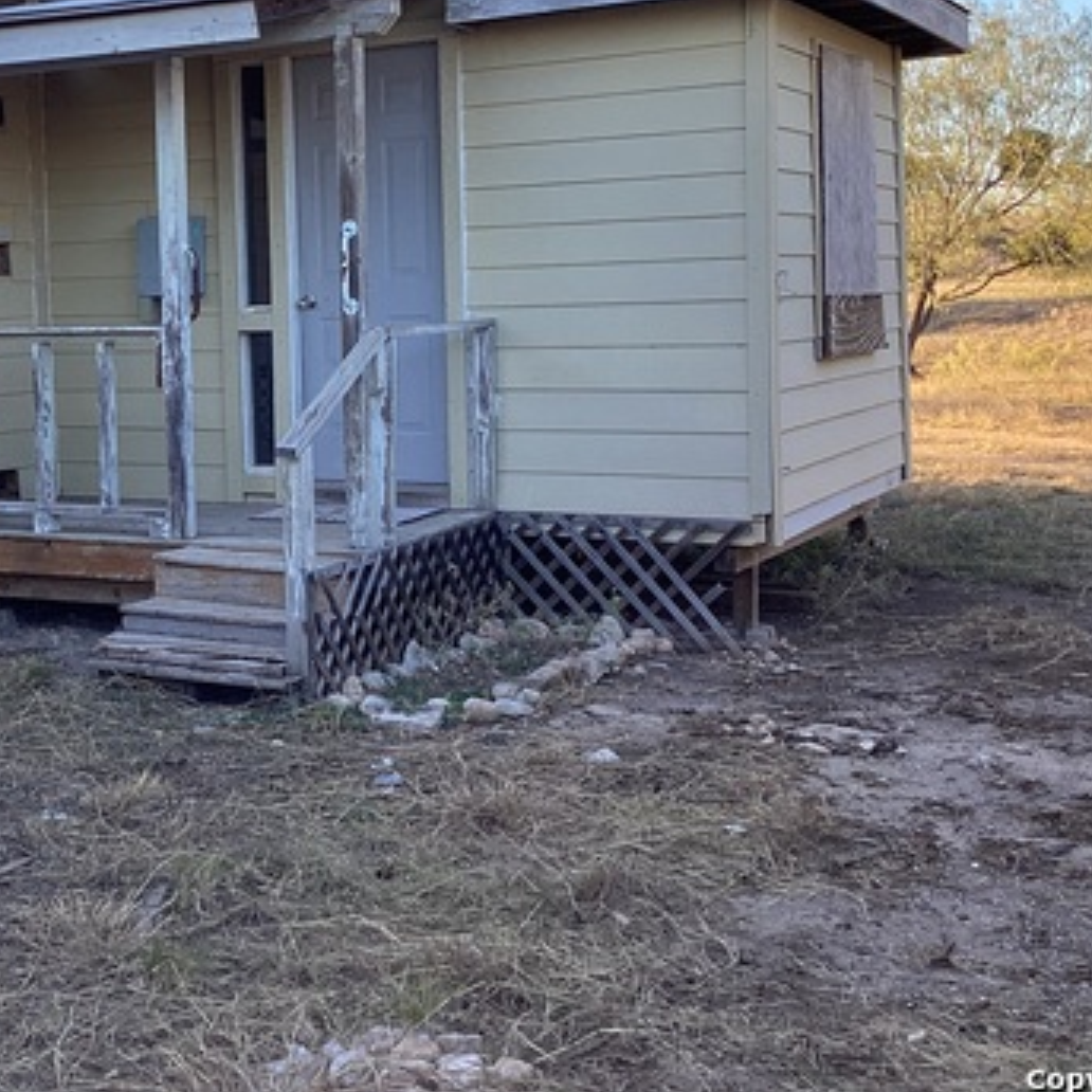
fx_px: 1820
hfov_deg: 32.7
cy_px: 375
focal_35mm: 51
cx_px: 263
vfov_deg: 33.1
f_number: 2.4
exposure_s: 1/183
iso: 25
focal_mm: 3.3
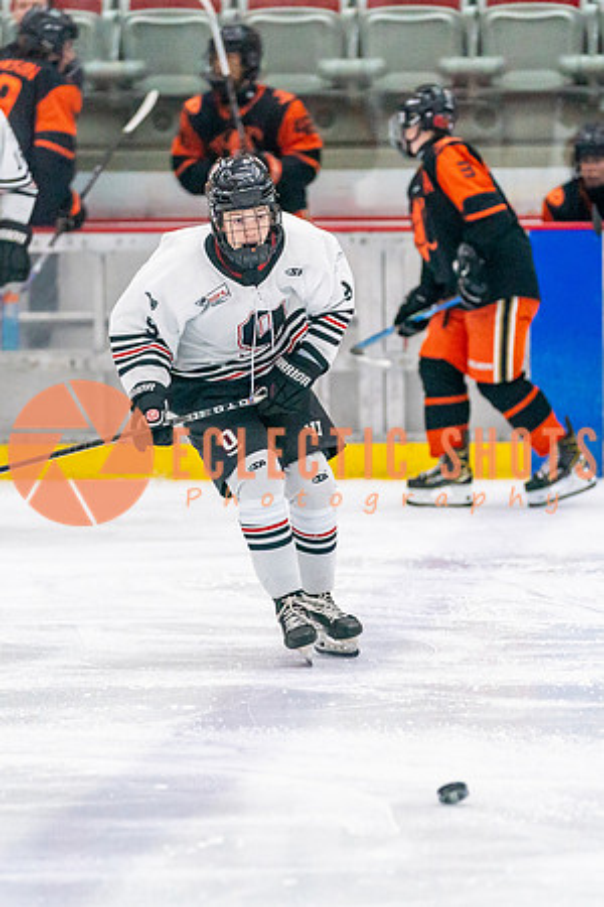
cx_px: 302
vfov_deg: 7.3
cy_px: 509
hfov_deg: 4.9
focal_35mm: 283
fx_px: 7121
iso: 3200
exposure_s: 1/1250
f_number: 2.8
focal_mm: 168
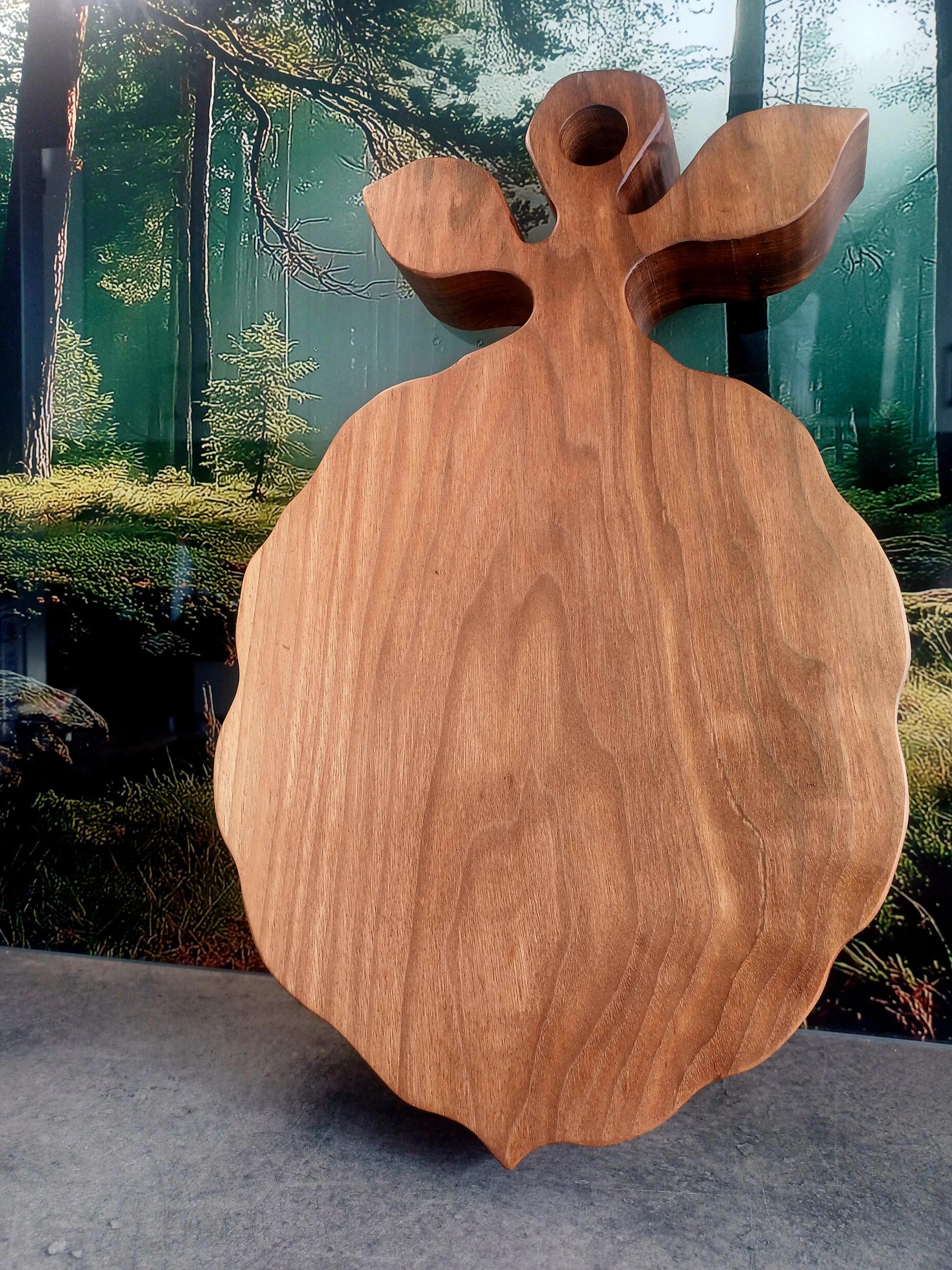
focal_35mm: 26
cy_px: 626
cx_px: 478
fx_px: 954
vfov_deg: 67.3
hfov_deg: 53.1
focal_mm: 4.65
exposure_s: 1/50
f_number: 1.8
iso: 160
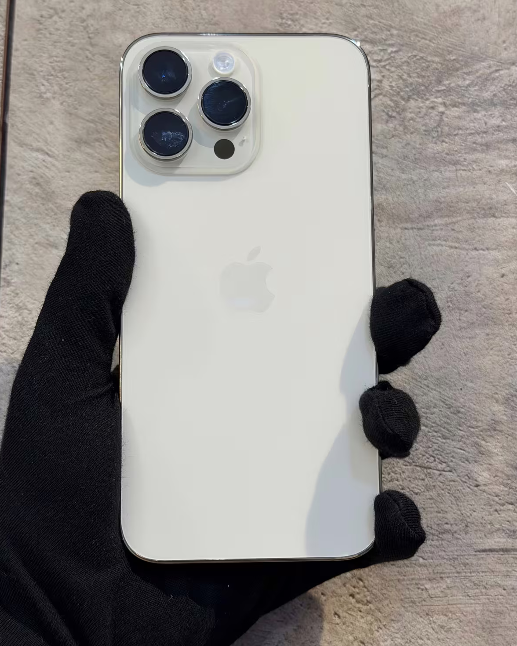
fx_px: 975
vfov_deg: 36.6
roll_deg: -1.5
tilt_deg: +12.5
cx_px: 260
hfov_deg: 29.7
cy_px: 337
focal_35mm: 51
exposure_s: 1/50
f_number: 1.78
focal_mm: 6.76
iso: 80
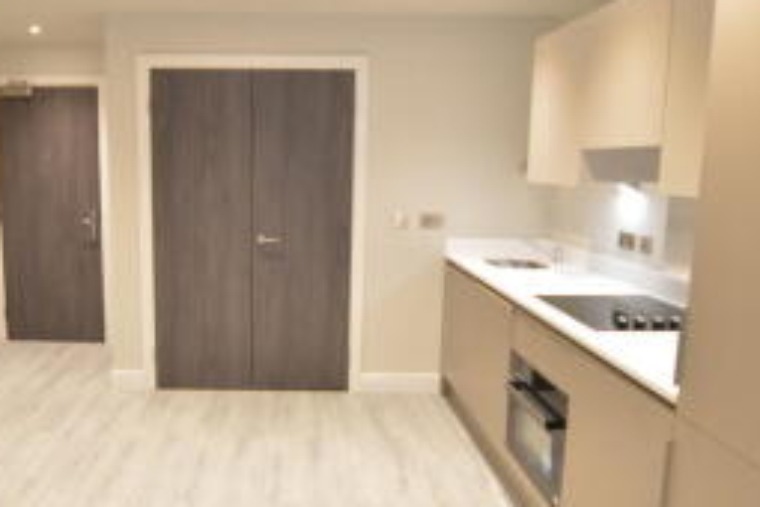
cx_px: 283
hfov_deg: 64.5
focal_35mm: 28
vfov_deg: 46.4
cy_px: 246
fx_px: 591
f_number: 3.5
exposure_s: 1/15
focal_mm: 10
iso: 280
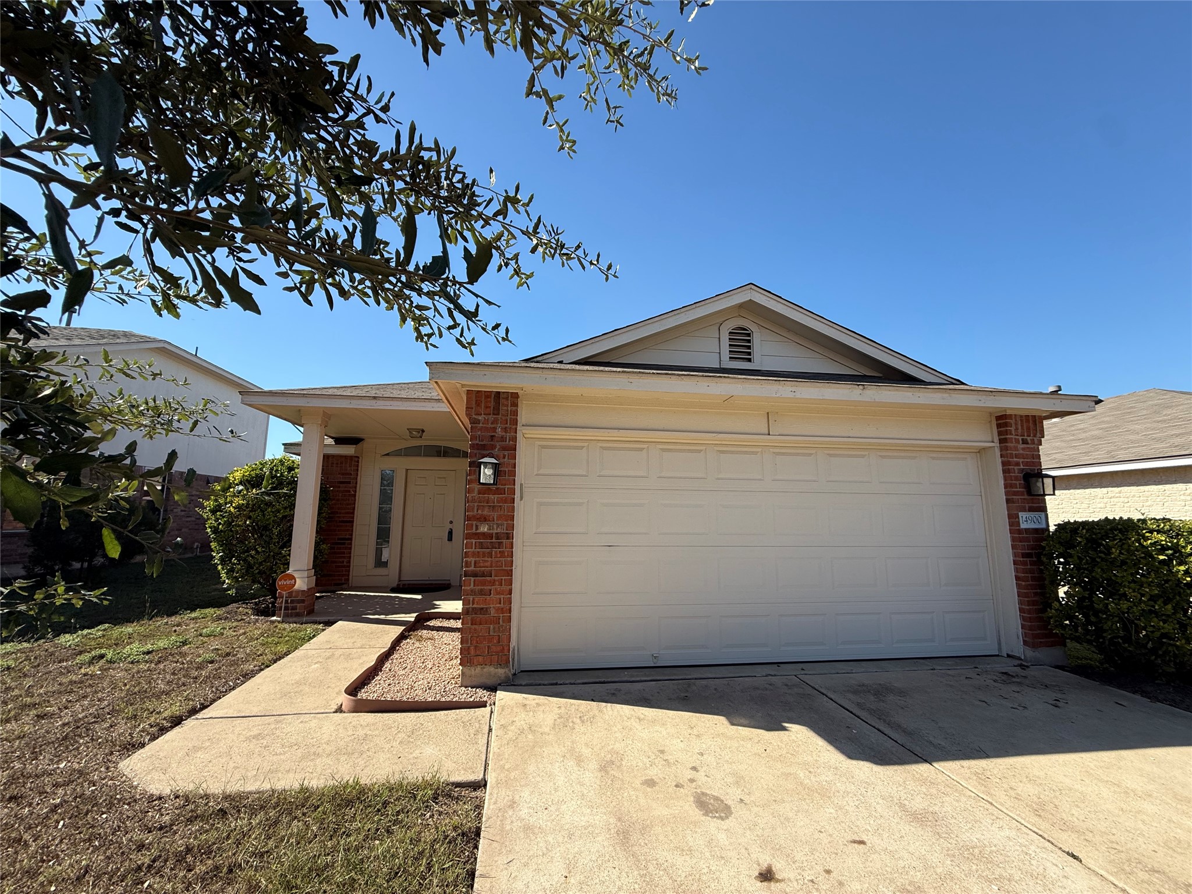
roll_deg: -0.6
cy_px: 447
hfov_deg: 102.1
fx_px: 482
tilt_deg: +8.9
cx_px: 596
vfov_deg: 85.7
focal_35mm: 14
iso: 50
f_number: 2.2
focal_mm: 2.22
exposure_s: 1/1189
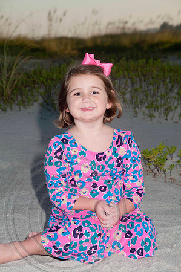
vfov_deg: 16.1
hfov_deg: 10.7
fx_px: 964
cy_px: 136
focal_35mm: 128
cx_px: 90
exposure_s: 1/160
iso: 100
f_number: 8
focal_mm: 85
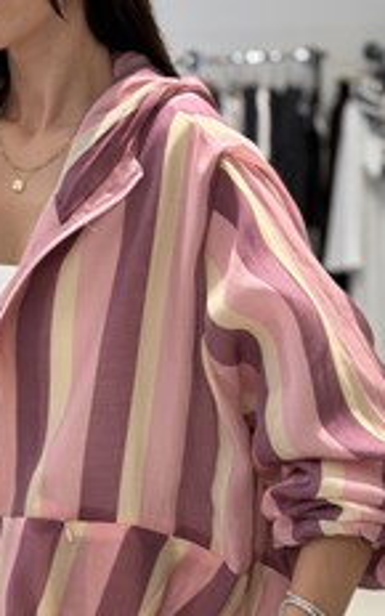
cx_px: 46
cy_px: 380
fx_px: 1645
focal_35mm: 98
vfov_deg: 21.2
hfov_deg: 13.2
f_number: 1.78
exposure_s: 1/100
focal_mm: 6.76
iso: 64
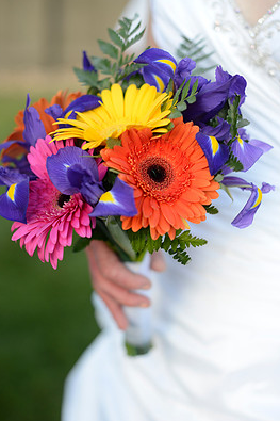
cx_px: 135
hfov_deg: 23.8
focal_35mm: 57
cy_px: 233
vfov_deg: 35.0
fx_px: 666
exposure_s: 1/640
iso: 400
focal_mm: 50
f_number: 2.2
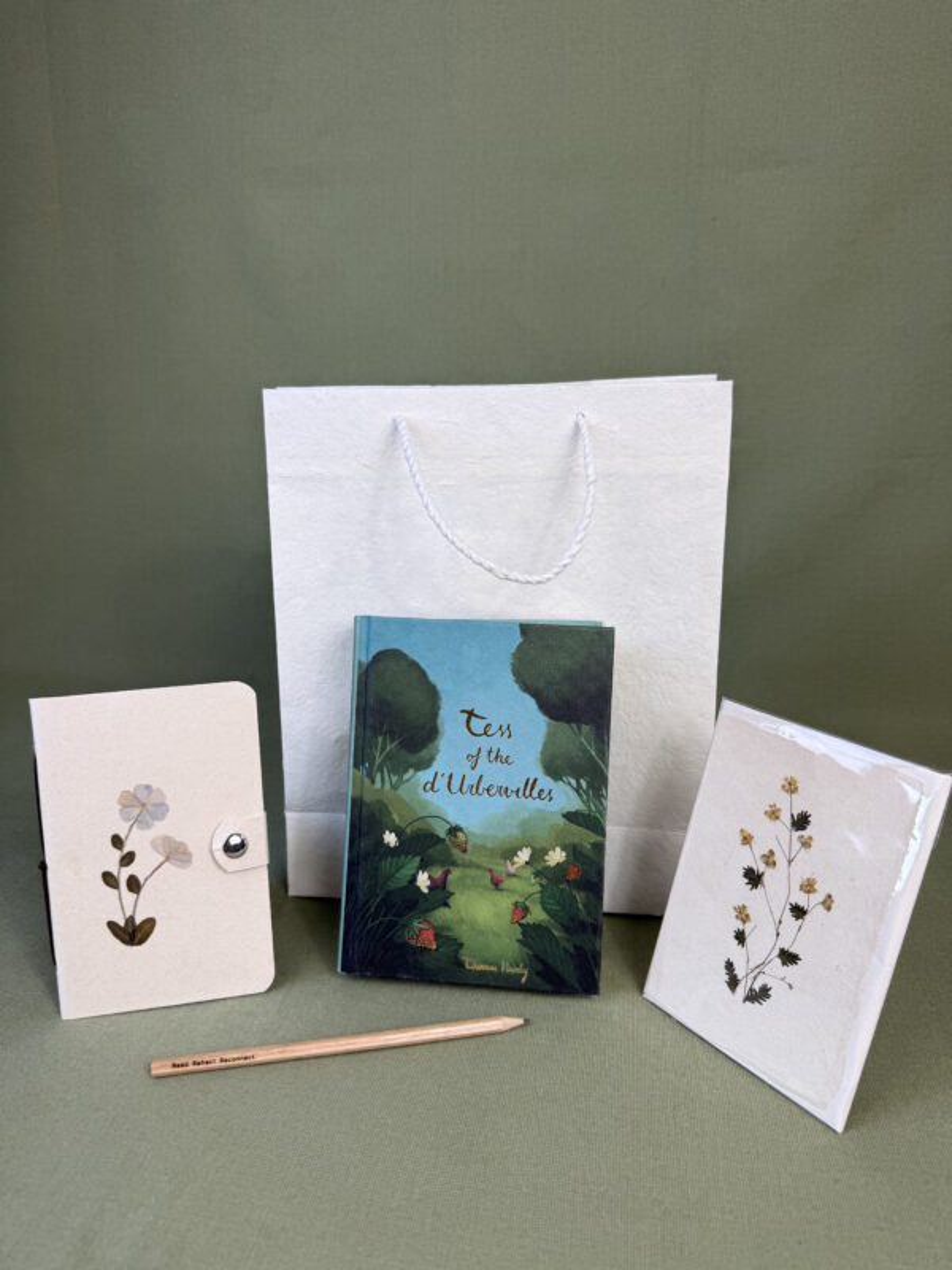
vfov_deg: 71.6
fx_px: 880
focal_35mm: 24
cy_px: 635
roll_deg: +0.0
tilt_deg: -15.5
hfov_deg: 56.8
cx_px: 476
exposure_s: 1/121
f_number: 1.78
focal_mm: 6.76
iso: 50
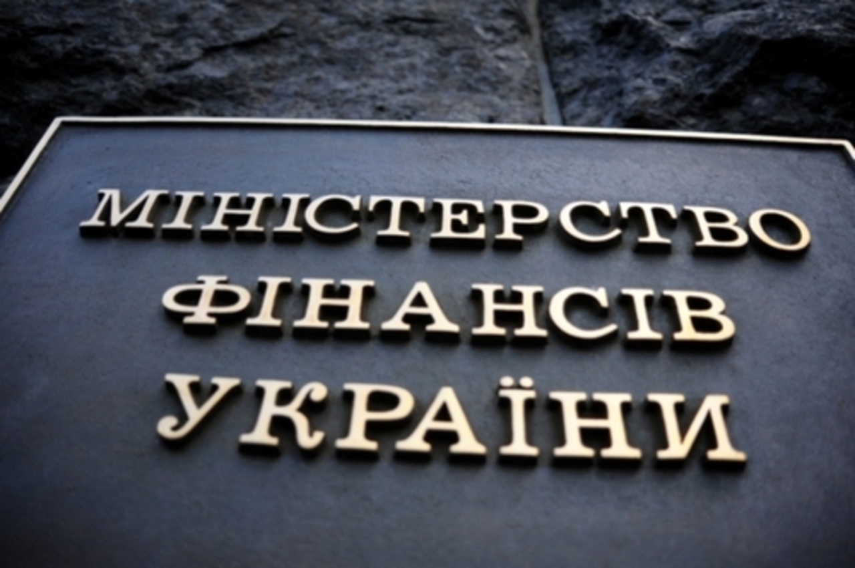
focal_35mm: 35
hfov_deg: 54.5
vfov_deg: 37.8
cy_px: 284
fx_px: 830
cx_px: 428
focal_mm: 35
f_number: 4
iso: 400
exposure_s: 1/500
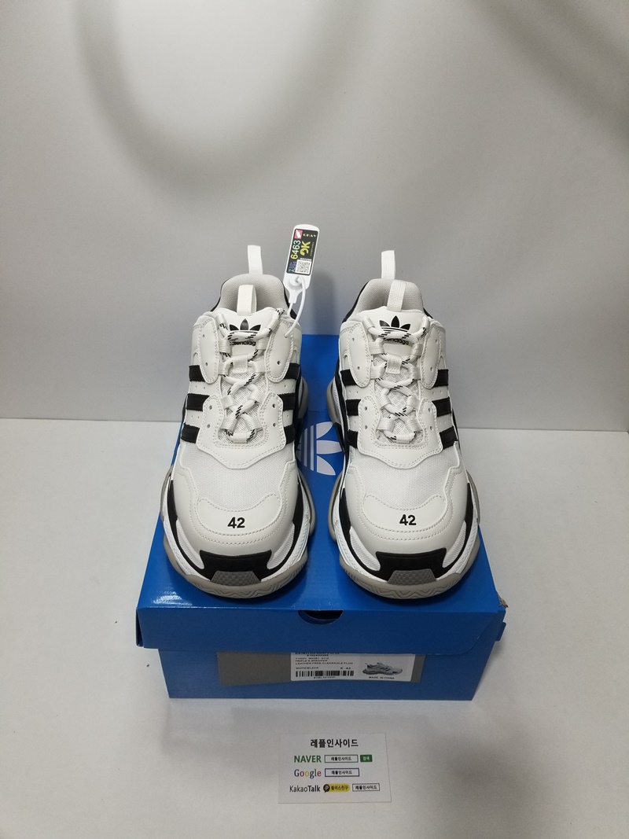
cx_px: 314
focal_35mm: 26
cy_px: 420
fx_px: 630
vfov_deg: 67.3
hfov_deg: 53.1
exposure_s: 1/120
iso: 100
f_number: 1.7
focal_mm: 4.25
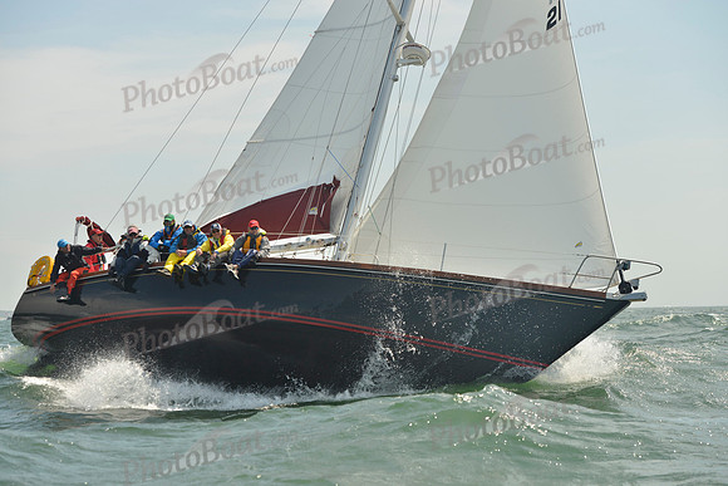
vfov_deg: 17.5
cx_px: 364
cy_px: 243
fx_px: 1578
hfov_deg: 26.0
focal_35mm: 78
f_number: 6.3
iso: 200
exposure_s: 1/1250
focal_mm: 78
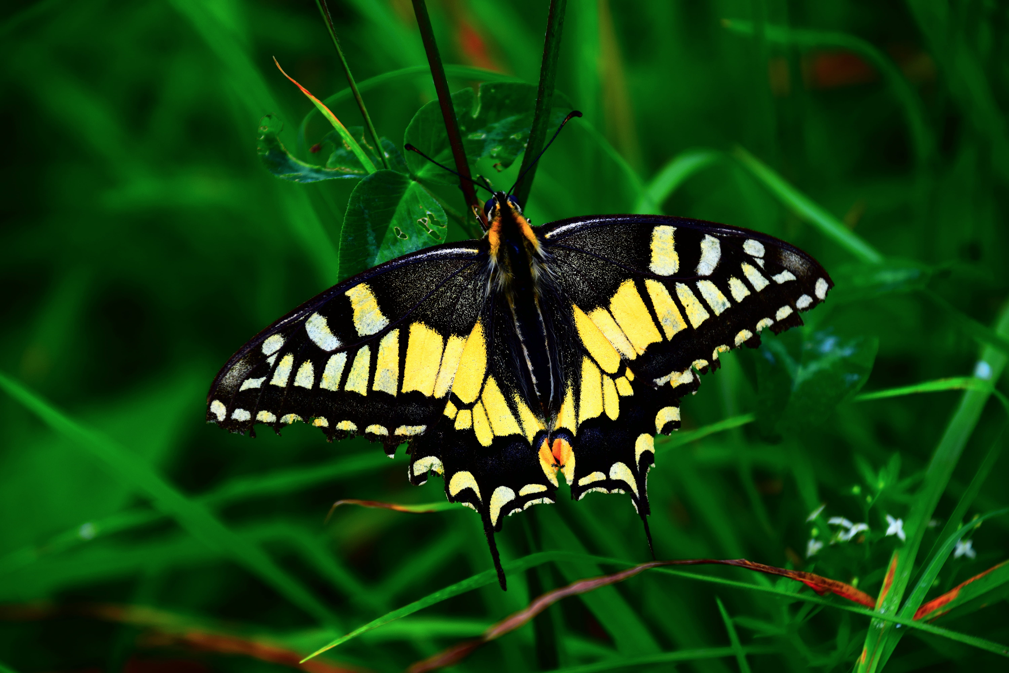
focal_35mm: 255
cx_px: 504
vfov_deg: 5.4
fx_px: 7147
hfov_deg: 8.1
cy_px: 336
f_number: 6
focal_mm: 170
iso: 320
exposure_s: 1/500
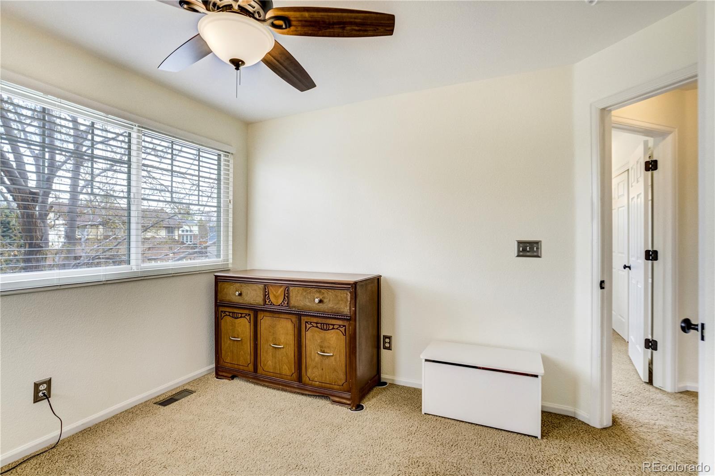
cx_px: 358
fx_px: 318
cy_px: 238
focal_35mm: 16
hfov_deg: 96.7
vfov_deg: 73.7
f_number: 7.1
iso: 1250
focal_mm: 16
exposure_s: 1/100
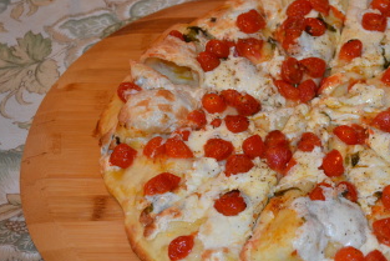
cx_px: 300
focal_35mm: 84
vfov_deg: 16.3
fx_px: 908
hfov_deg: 23.9
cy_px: 167
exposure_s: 1/60
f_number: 5
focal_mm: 35
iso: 800
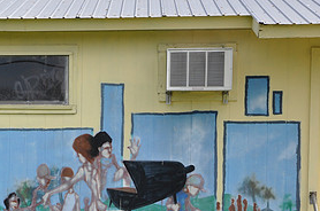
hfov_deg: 21.4
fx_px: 834
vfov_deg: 14.4
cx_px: 46
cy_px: 173
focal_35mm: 94
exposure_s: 1/320
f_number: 9
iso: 200
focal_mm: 30
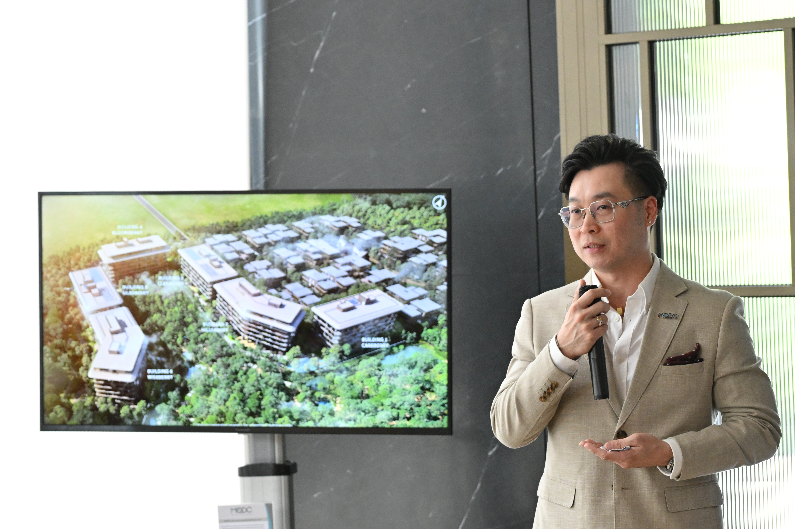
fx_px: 2208
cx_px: 398
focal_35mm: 100
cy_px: 264
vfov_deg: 13.7
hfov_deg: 20.4
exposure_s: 1/250
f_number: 4
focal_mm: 67
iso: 2500
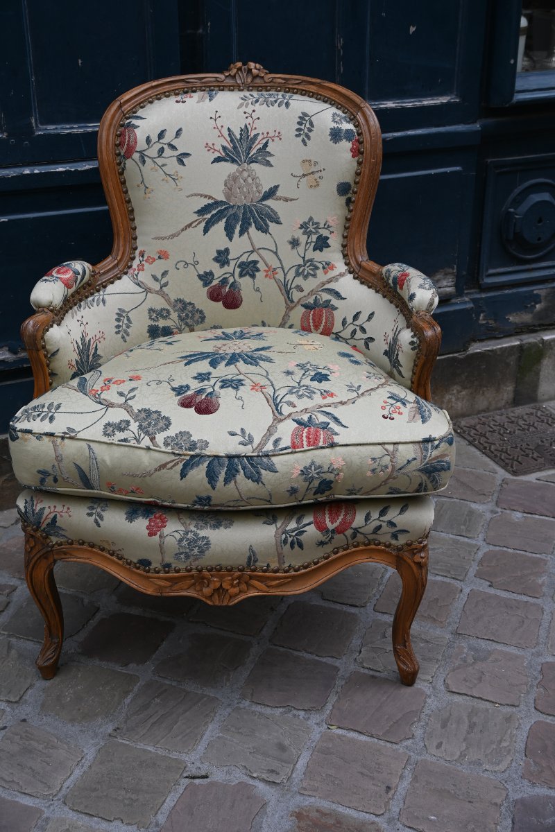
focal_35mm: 44
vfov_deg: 45.0
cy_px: 416
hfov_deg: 30.8
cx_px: 278
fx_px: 1006
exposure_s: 1/125
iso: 100
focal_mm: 29
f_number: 5.6
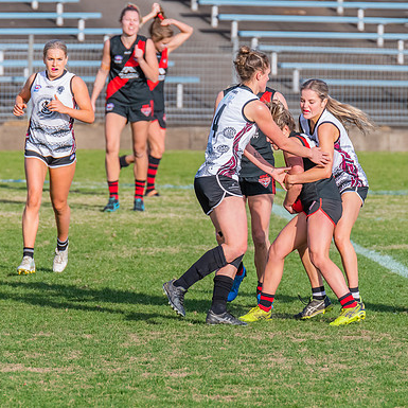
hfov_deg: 1.9
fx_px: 12028
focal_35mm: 902
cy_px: 213
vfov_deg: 1.9
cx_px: 271
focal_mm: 420
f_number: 8
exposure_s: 1/1250
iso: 800
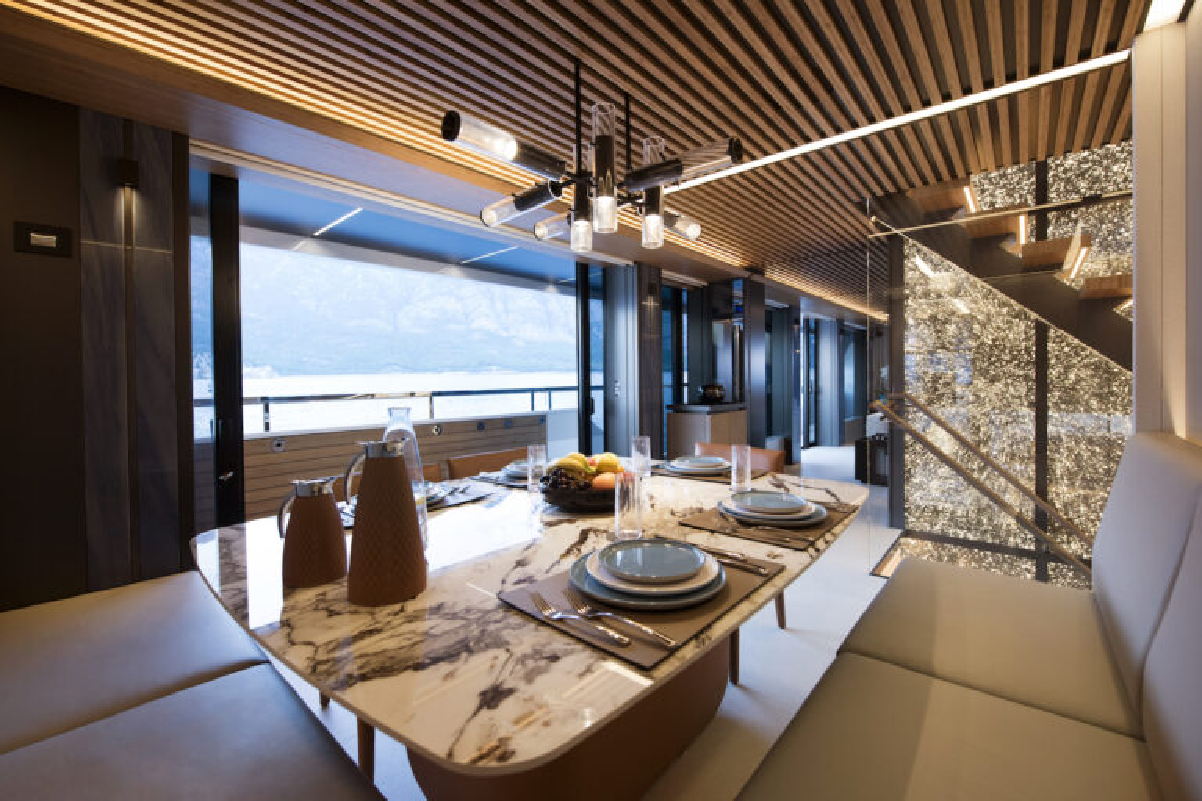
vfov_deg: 81.2
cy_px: 400
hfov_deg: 104.3
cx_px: 601
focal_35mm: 14
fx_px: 467
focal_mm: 14
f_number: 5
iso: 800
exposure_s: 1/80
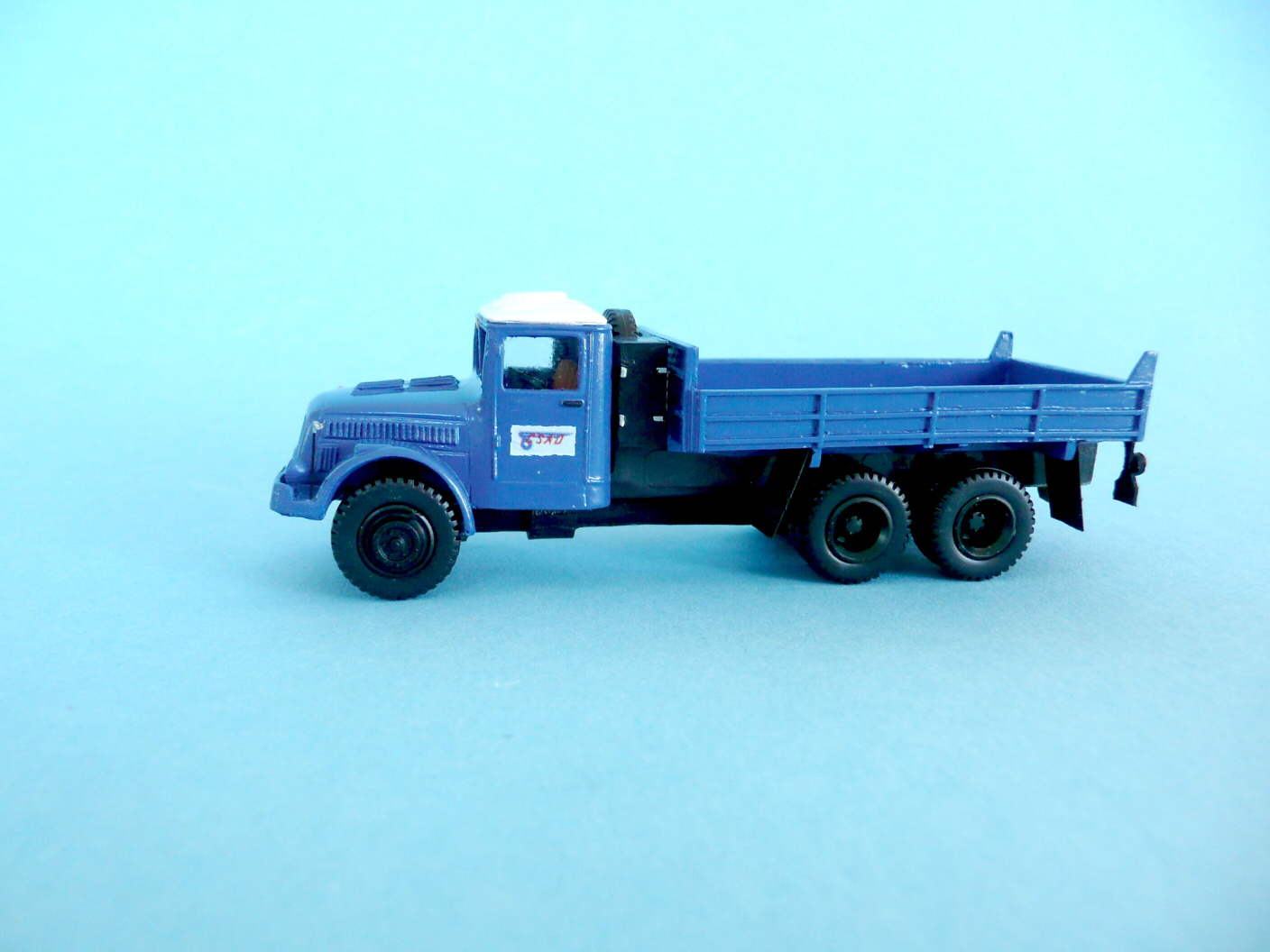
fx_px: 1027
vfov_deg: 49.7
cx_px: 635
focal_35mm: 28
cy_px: 476
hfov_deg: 63.4
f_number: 3.3
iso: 160
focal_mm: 4.6
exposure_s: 1/30
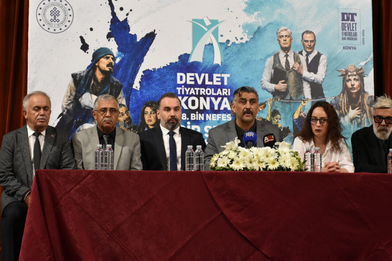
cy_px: 131
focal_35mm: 86
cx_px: 193
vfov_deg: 15.9
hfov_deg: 23.7
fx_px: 936
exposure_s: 1/60
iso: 3200
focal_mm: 48
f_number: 4.5
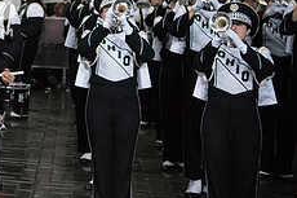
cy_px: -14
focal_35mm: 111
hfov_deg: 17.4
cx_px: -76
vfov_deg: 12.1
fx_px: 915
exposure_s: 1/4000
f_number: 2.8
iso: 10000
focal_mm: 44
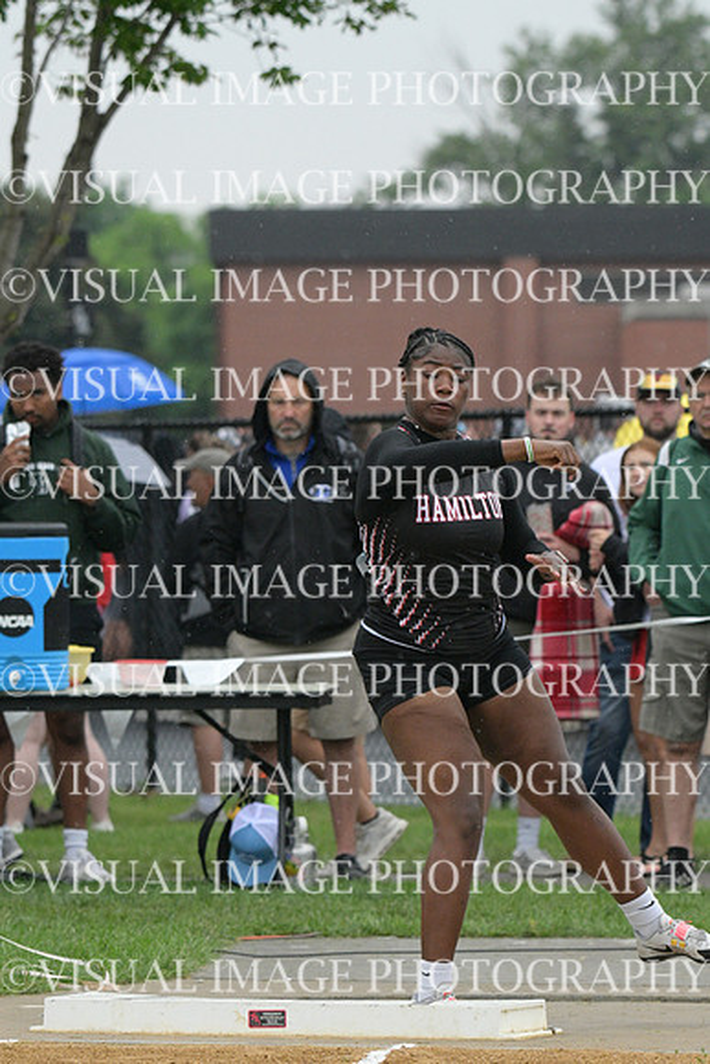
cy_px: 532
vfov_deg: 6.5
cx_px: 355
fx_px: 9312
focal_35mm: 315
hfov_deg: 4.4
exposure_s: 1/2000
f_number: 6.3
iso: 3200
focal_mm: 210
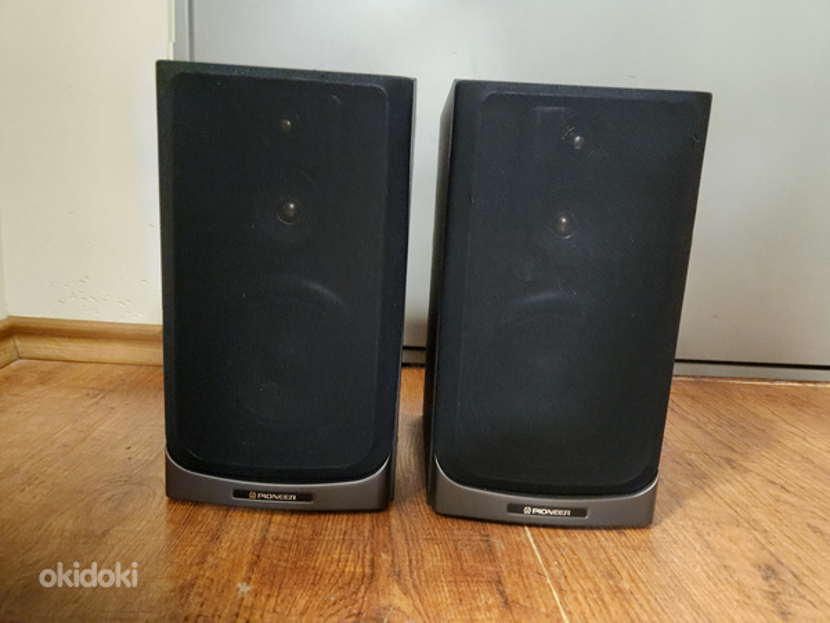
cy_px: 312
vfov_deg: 58.9
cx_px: 415
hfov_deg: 73.9
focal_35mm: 23
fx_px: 551
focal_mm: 5.4
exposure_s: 1/25
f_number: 1.8
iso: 640
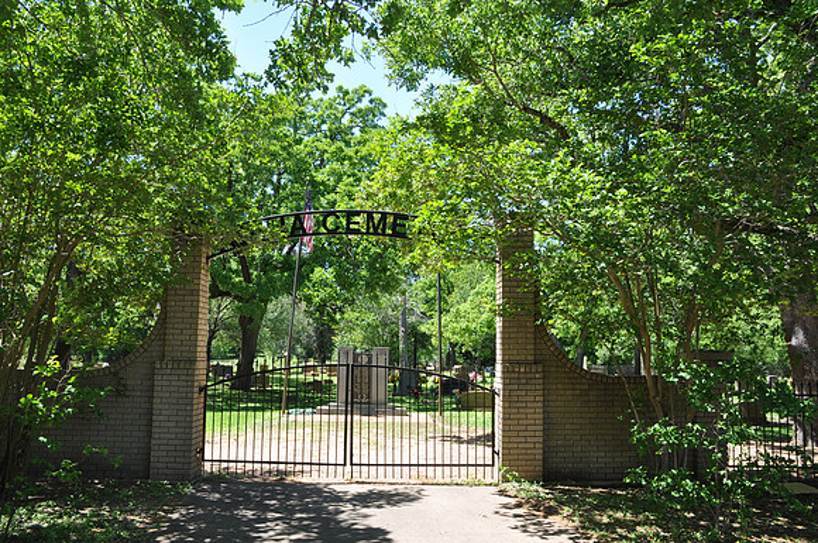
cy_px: 272
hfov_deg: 62.0
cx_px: 409
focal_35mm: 30
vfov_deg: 43.5
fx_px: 681
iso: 200
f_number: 10
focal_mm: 20
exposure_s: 1/100
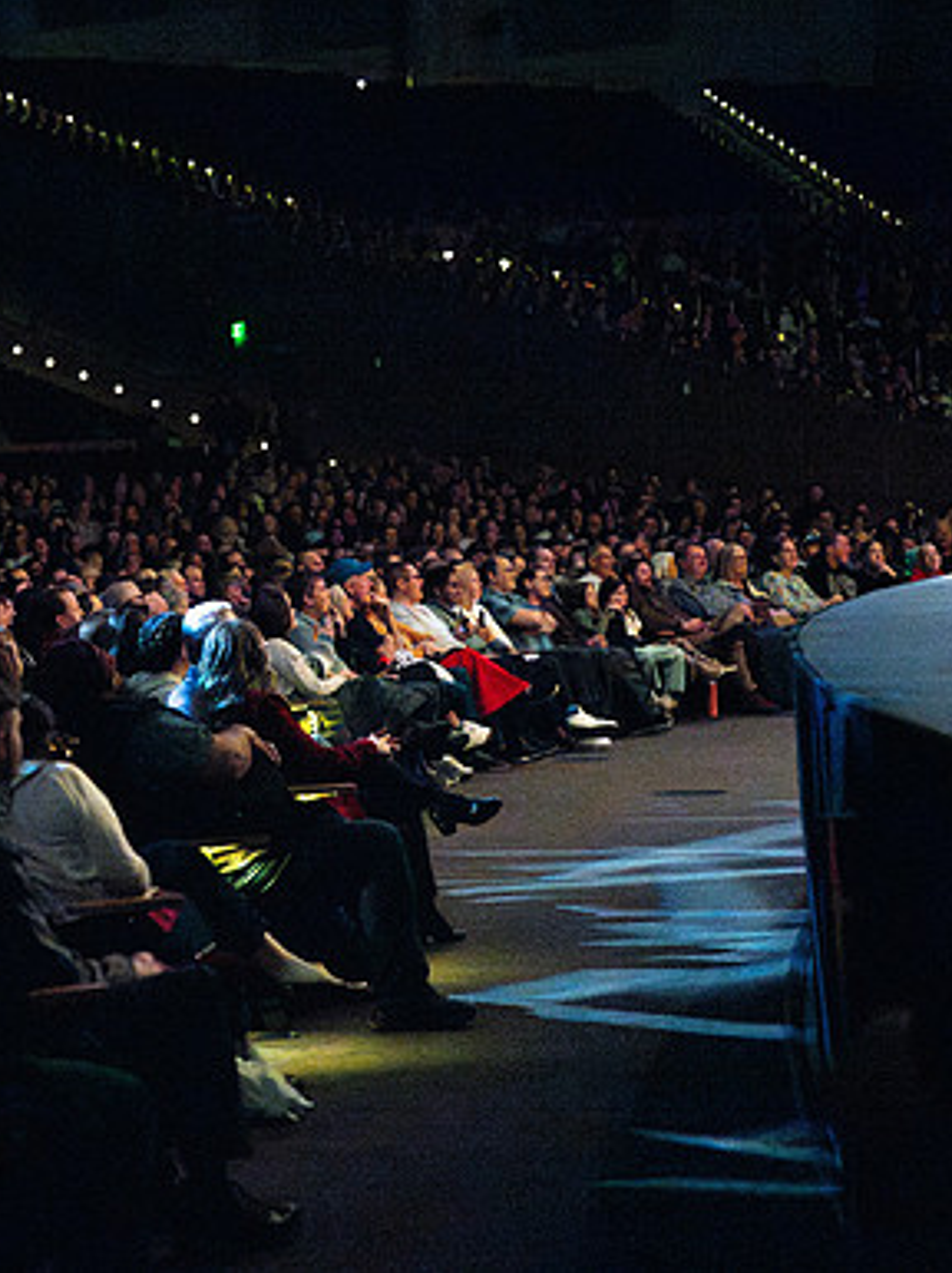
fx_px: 3783
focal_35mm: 103
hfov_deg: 14.2
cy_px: 636
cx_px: 33
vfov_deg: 19.1
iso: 16000
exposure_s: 1/320
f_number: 2.8
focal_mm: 71
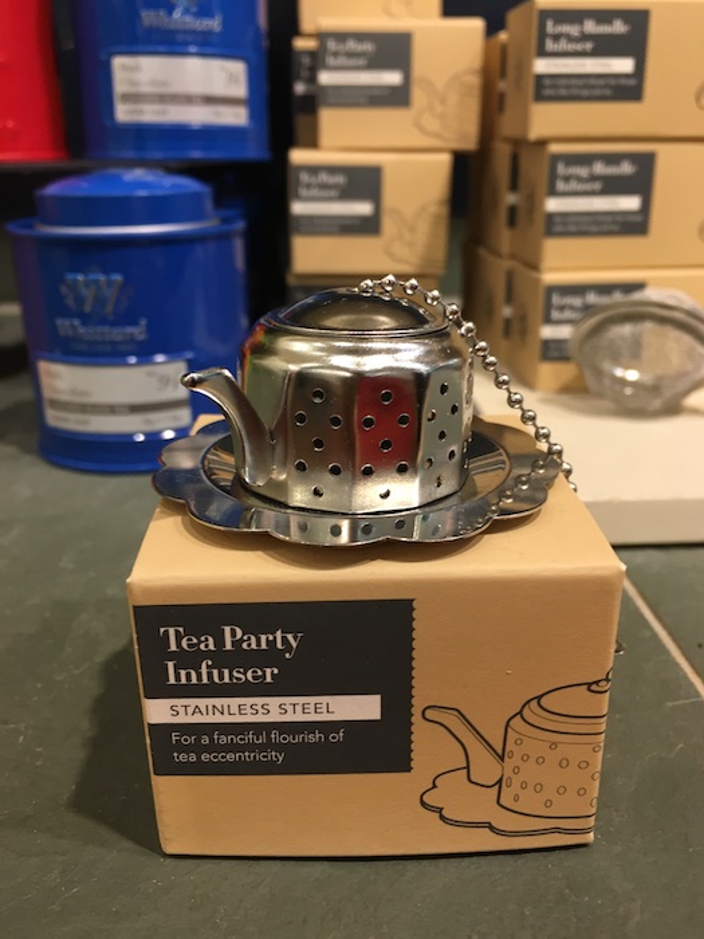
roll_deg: +1.2
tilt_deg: -20.8
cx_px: 352
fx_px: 786
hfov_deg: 48.2
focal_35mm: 29
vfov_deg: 61.7
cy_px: 470
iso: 80
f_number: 2.2
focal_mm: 4.15
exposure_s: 1/33
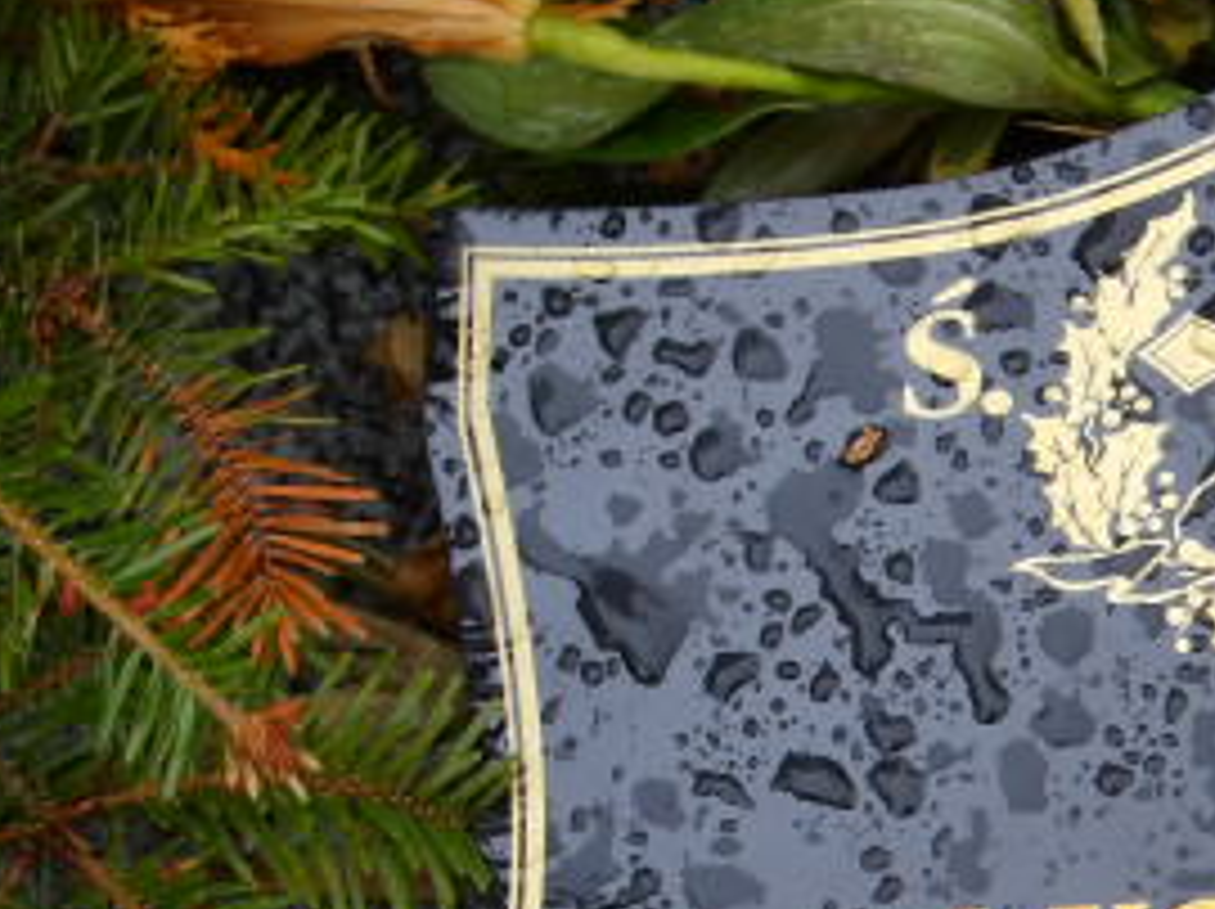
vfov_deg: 8.8
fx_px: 5821
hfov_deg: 11.8
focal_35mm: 166
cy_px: 1048
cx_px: 1224
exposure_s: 1/42
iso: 100
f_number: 4.9
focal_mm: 12.5
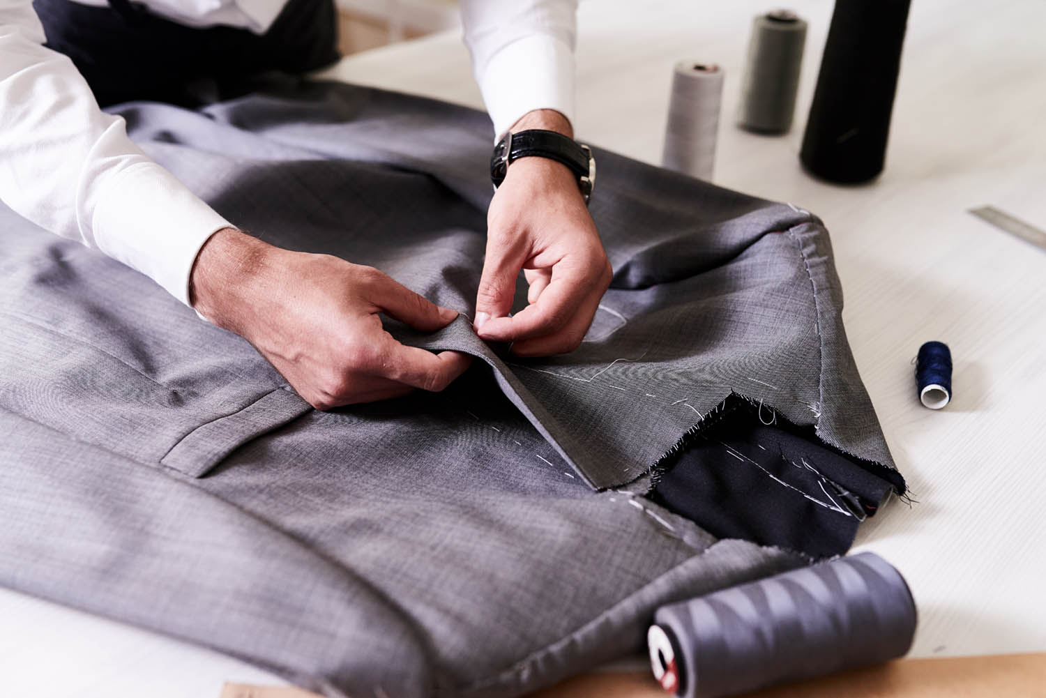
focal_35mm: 35
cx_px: 523
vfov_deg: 37.9
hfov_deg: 54.4
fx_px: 1017
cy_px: 349
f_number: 3.5
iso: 400
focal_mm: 35
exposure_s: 1/80
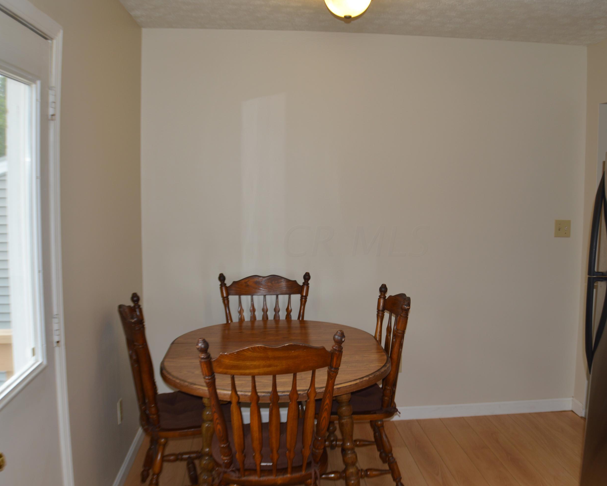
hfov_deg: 38.7
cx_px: 356
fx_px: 862
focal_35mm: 48
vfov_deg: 31.5
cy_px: 241
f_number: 4
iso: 100
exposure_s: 1/60
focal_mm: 28
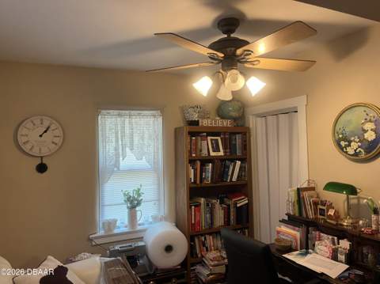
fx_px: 285
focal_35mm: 26
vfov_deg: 53.0
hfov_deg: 67.4
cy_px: 142
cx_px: 190
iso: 100
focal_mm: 5.1
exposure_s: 1/60
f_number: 1.6
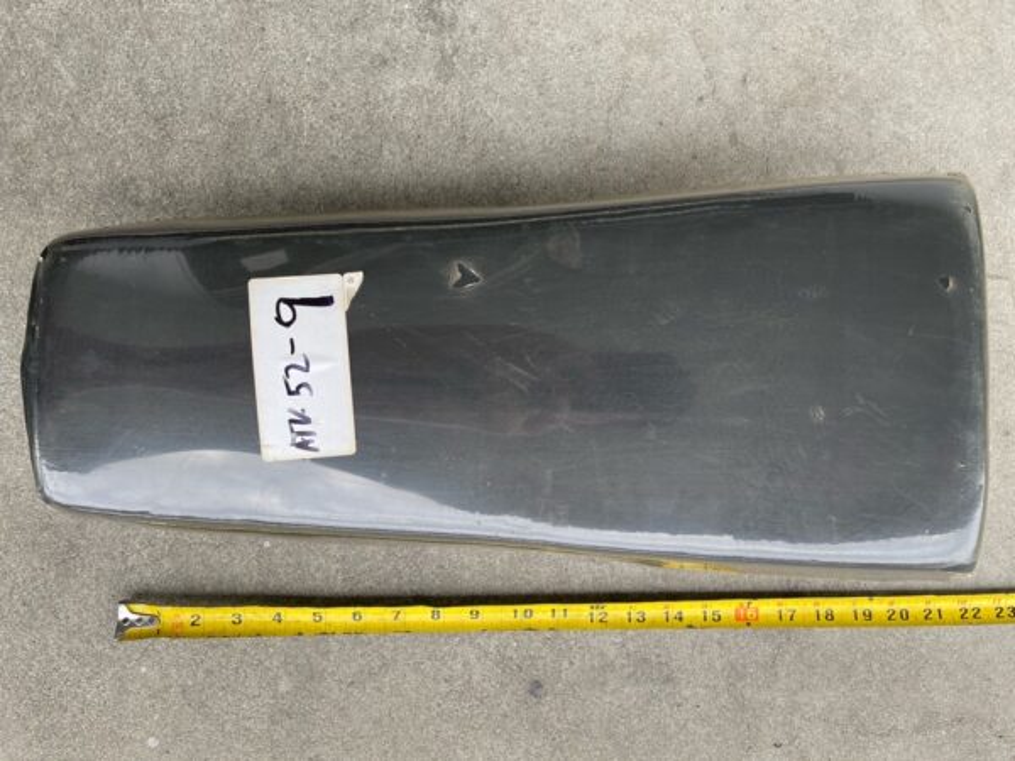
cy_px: 380
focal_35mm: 26
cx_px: 508
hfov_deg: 67.3
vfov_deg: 53.1
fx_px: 762
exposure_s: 1/621
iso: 32
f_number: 1.6
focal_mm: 5.1
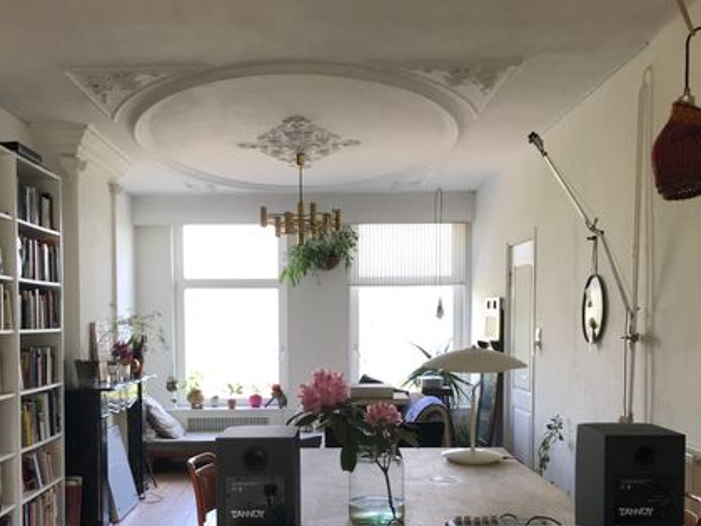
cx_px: 324
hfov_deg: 46.8
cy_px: 372
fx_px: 810
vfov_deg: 35.4
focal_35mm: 40
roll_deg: +0.5
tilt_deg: -4.8
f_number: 1.8
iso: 40
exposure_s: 1/100
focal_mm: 3.99
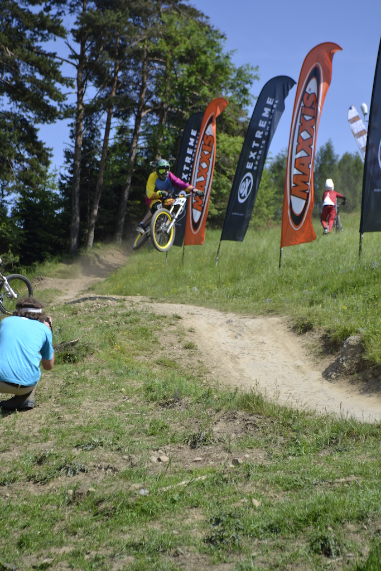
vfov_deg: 24.6
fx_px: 1309
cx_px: 190
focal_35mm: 82
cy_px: 286
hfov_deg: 16.6
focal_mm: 55
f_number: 5.6
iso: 400
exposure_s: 1/1250
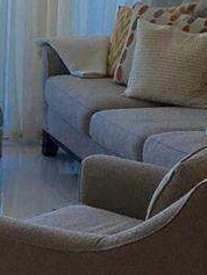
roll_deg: -0.1
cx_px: -151
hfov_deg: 9.7
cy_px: 171
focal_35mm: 147
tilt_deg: -16.1
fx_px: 1171
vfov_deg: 13.4
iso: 25
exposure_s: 1/200
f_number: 2.2
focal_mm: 4.15
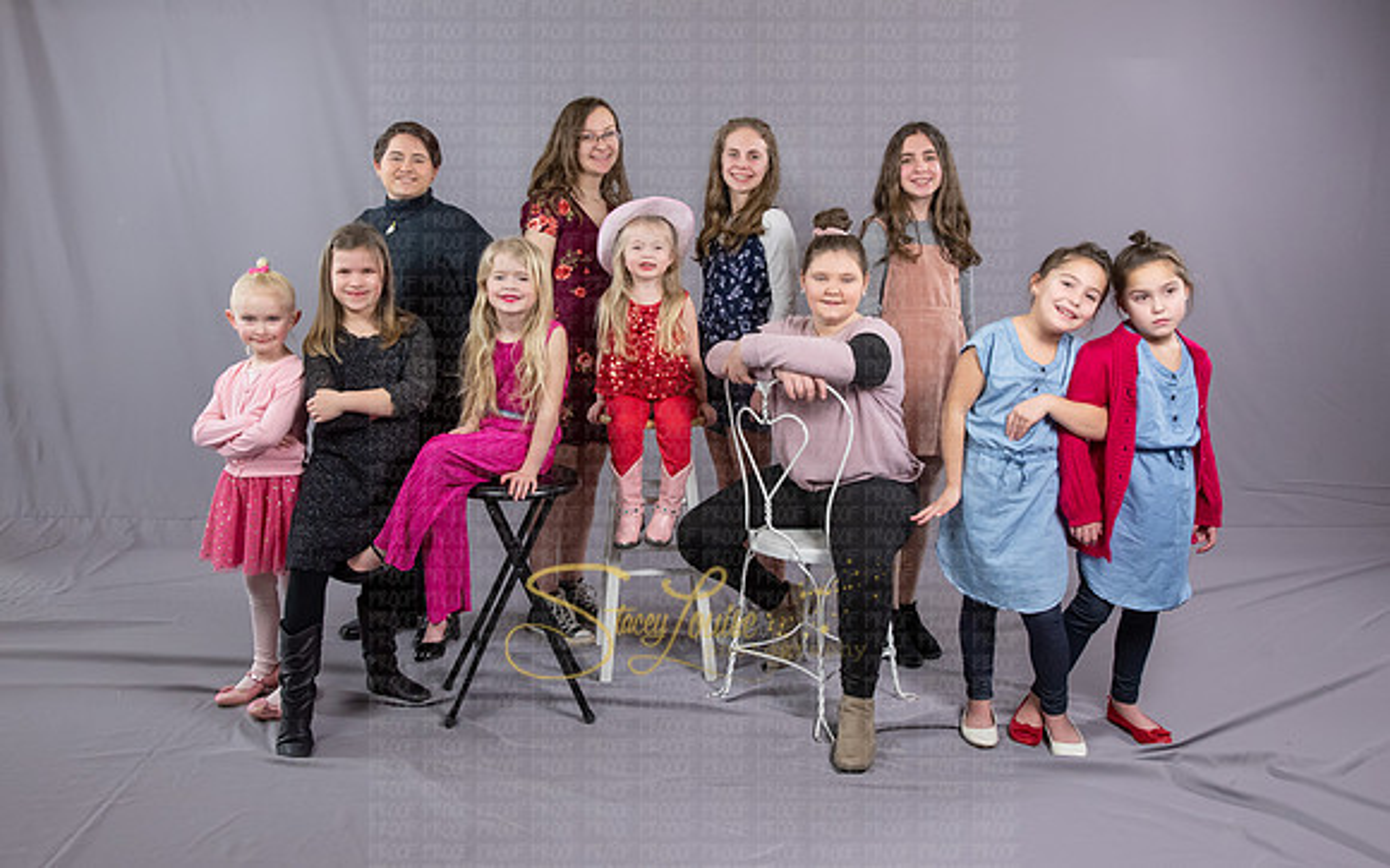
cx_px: 681
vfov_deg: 39.9
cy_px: 353
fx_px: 1190
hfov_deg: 60.6
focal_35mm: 31
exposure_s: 1/125
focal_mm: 24
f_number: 6.3
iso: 2500
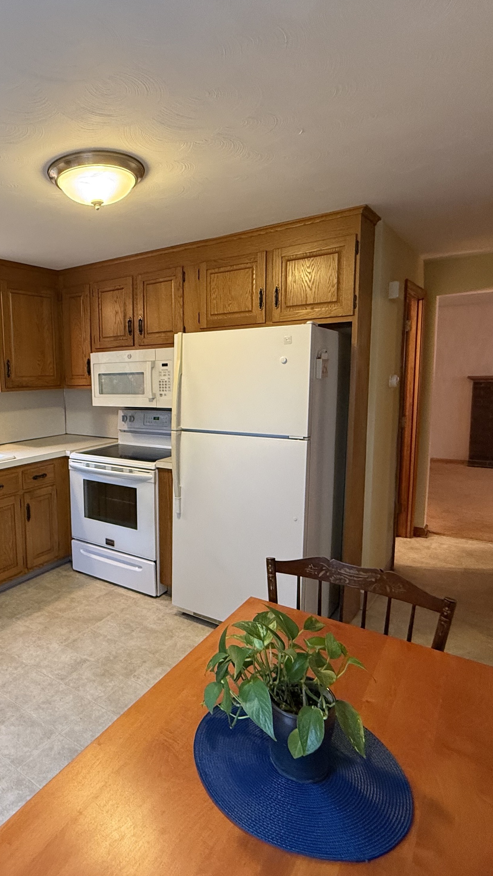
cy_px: 434
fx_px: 488
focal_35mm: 21
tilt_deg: -8.1
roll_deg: +1.7
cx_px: 117
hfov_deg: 51.1
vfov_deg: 83.8
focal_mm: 2.22
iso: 400
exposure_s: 1/60
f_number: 2.2
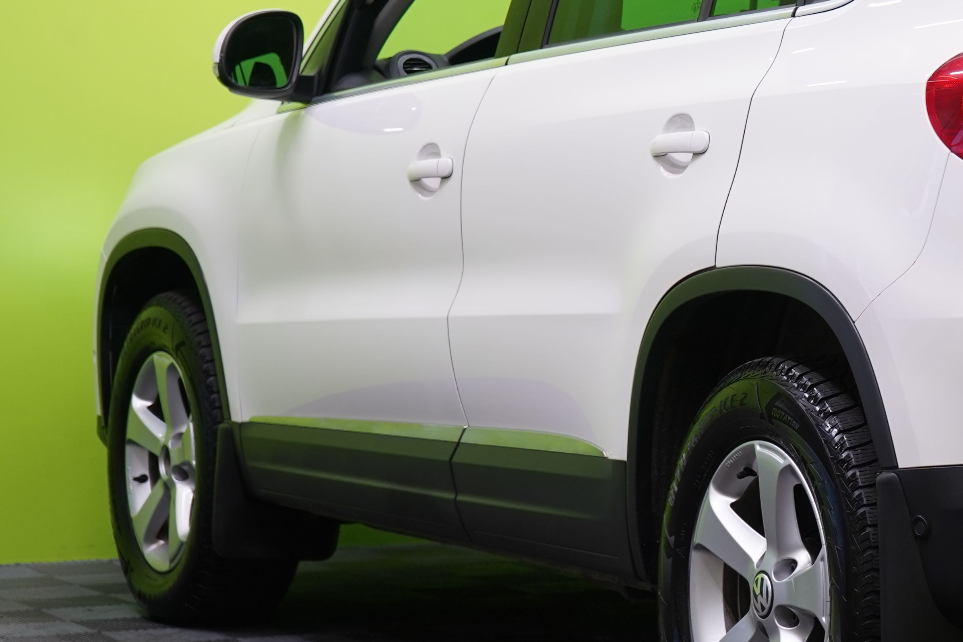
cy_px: 175
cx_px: 1038
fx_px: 3824
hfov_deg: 14.1
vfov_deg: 9.6
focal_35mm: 143
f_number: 5
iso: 400
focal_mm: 57
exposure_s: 1/30
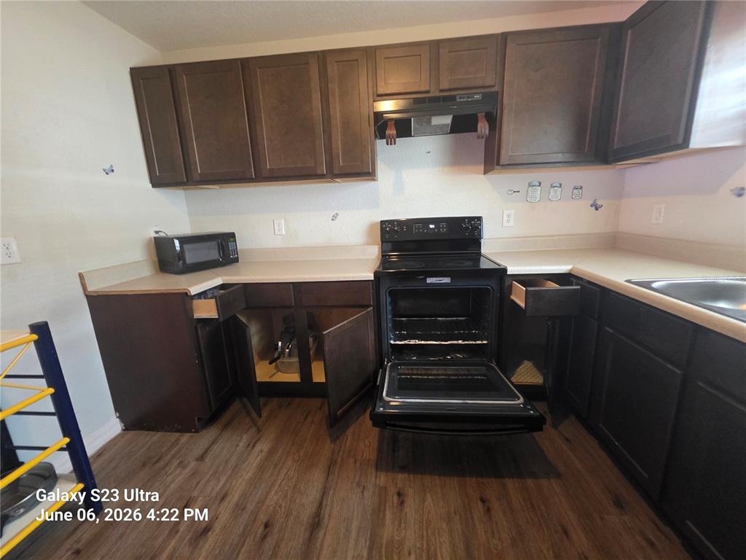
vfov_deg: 89.9
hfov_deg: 106.2
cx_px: 373
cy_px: 280
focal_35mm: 13
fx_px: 280
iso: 640
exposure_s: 1/60
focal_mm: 2.2
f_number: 1.9
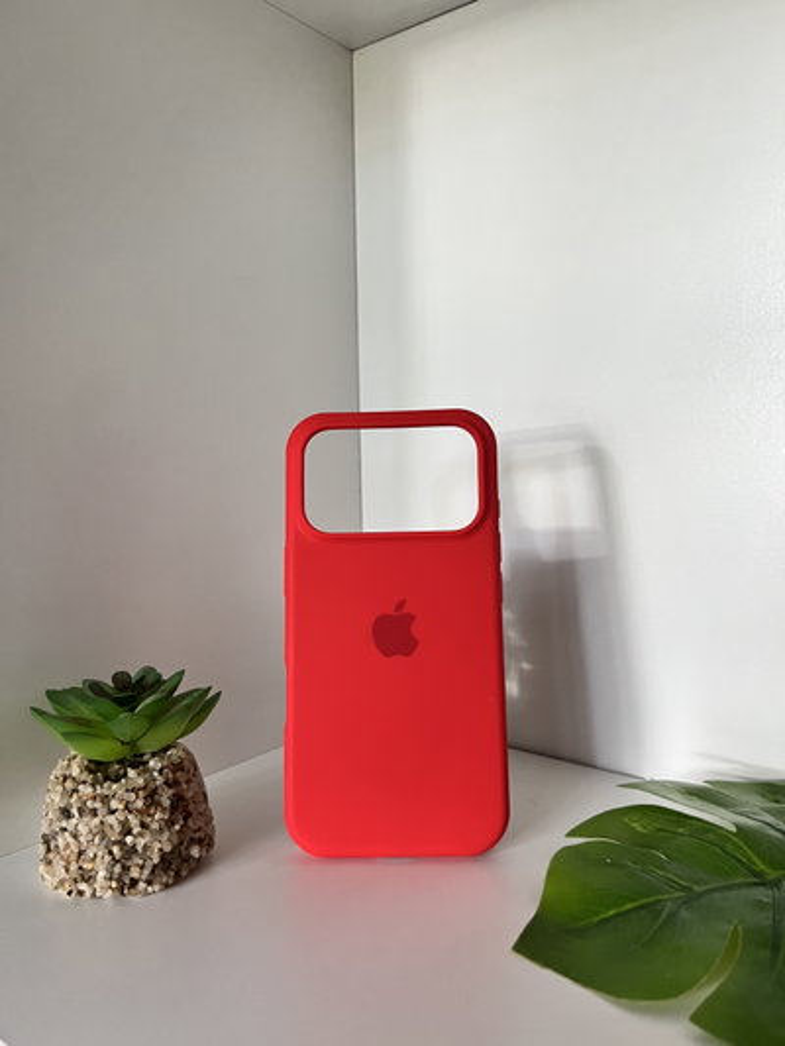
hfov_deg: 53.1
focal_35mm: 26
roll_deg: +2.4
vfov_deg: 67.3
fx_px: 786
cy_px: 523
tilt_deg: -5.2
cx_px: 392
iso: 500
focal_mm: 5.7
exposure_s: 1/60
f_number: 1.5
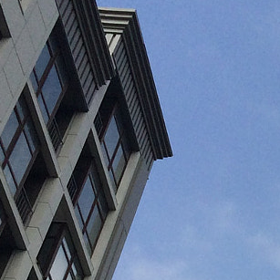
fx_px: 1263
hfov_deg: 11.6
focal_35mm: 138
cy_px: 465
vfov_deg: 11.9
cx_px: 525
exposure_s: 1/4115
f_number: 2.2
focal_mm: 4.12
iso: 40
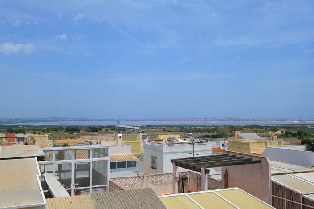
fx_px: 314
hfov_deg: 53.1
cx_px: 157
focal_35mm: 36
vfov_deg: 36.9
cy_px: 104
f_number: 8
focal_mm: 24
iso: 160
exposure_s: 1/850
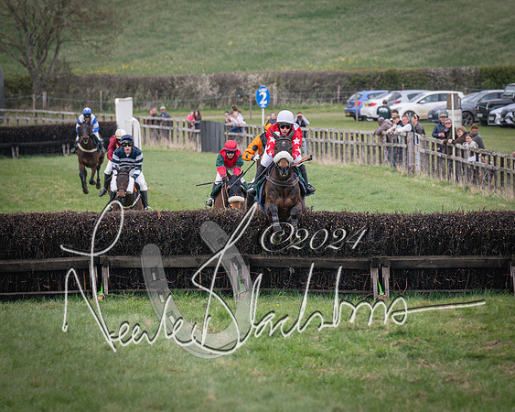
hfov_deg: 3.6
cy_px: 190
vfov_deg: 2.8
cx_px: 465
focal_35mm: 543
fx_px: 8280
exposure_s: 1/800
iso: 400
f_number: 5
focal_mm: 200
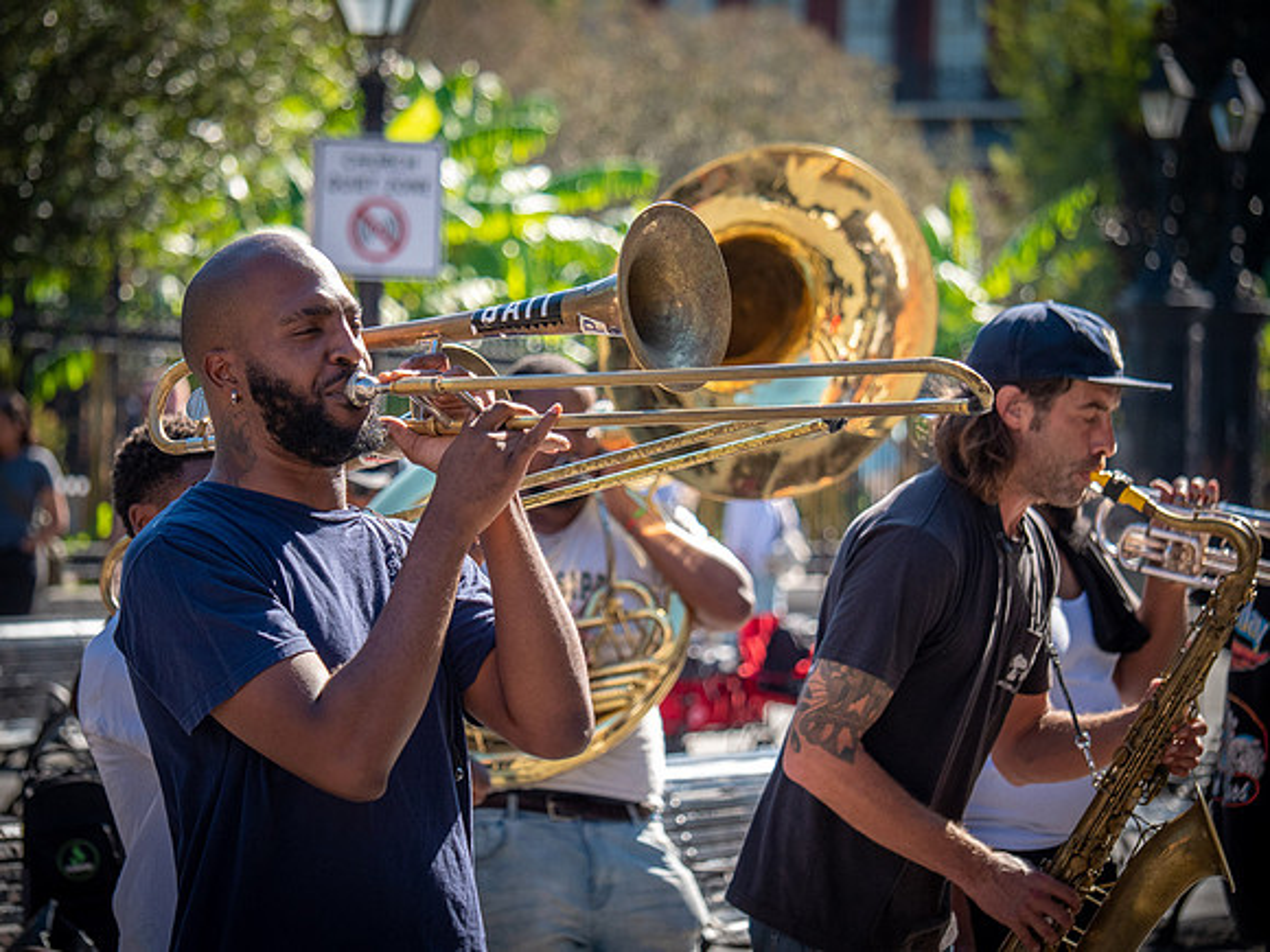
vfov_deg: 8.9
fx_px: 6136
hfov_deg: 11.8
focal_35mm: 167
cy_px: 442
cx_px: 589
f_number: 2.8
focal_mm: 72
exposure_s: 1/2000
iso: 400
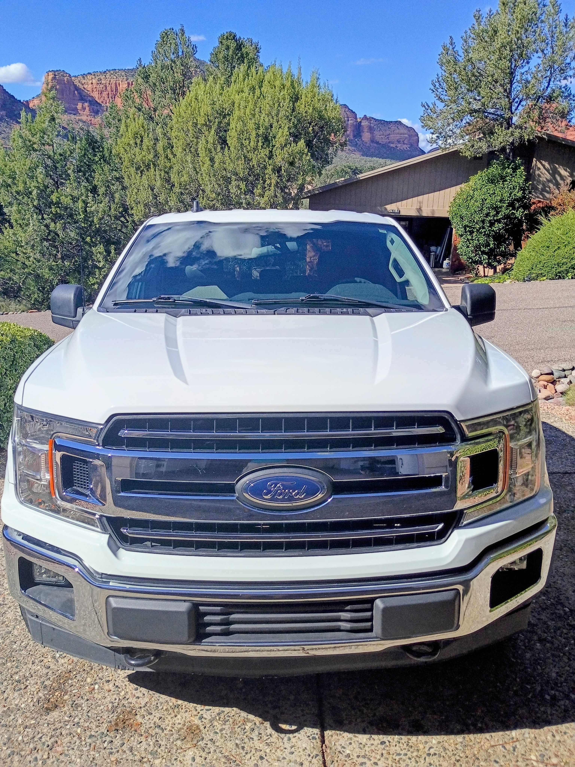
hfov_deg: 48.2
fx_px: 642
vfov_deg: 61.7
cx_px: 288
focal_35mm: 29
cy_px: 384
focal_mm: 4.27
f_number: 1.8
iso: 103
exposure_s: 1/1866
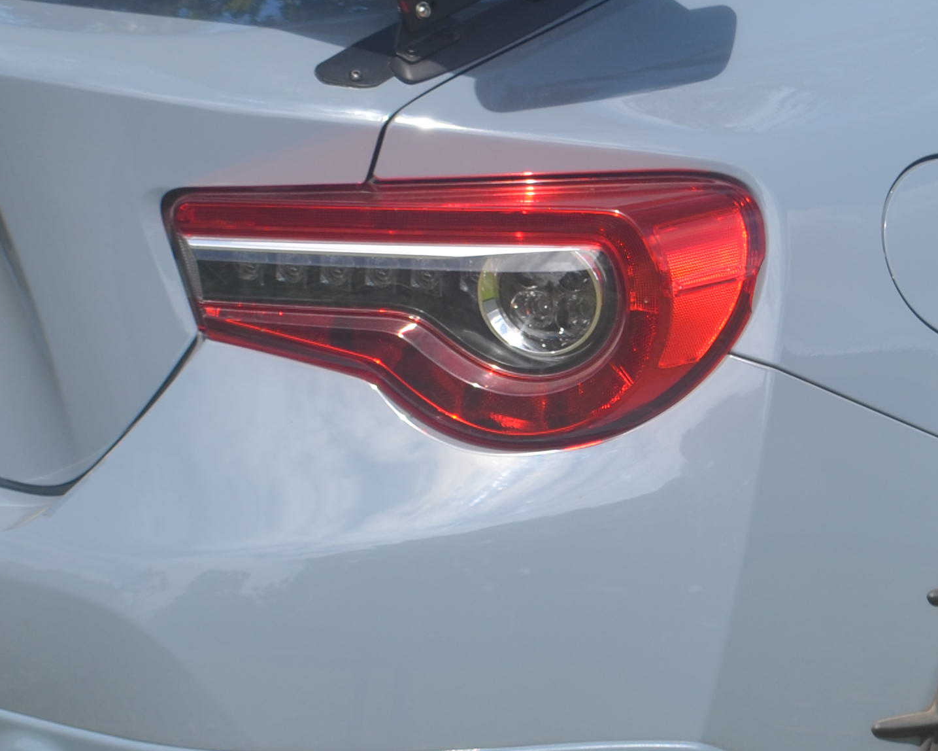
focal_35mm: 164
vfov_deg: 9.4
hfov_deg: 11.7
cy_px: 223
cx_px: 722
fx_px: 4553
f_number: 8
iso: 110
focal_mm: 34
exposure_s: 1/250
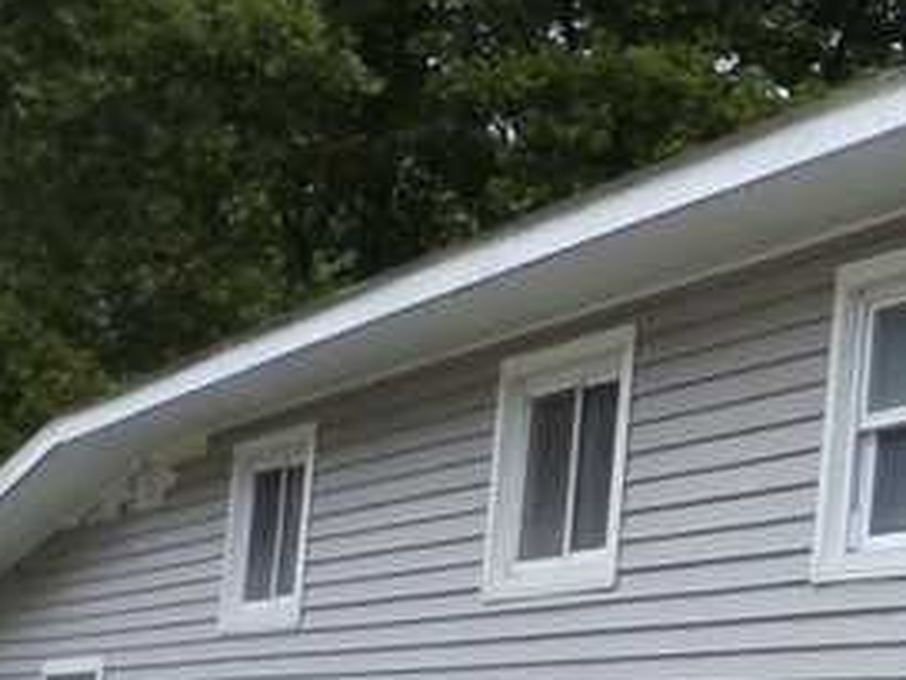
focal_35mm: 113
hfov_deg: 16.2
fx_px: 2958
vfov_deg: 12.8
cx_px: 1272
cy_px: 770
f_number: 4.4
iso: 100
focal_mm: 4.3
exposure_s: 1/160
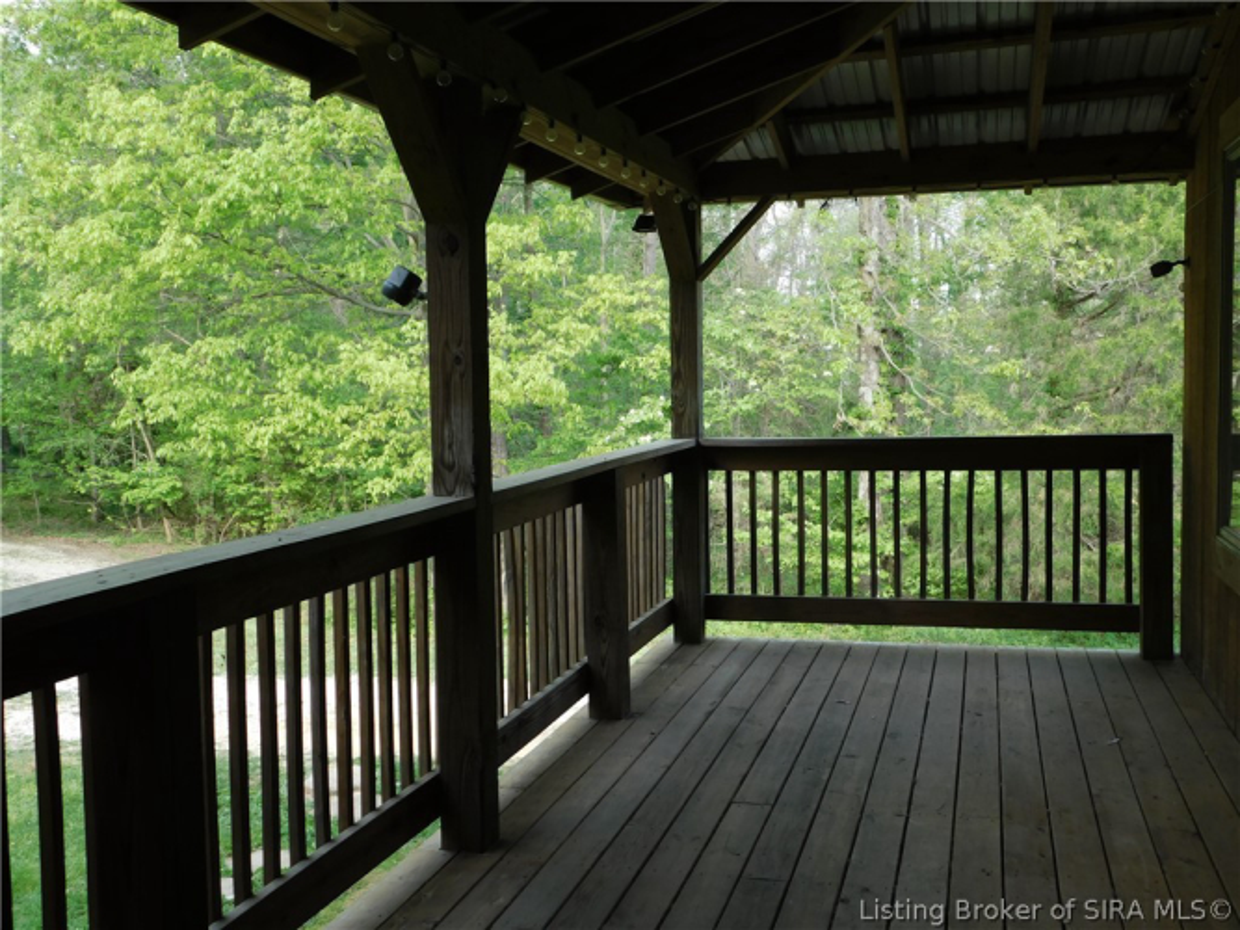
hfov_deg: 51.4
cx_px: 620
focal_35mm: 36
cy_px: 465
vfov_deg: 39.6
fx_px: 1289
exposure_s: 1/100
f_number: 3.5
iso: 125
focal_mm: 6.3
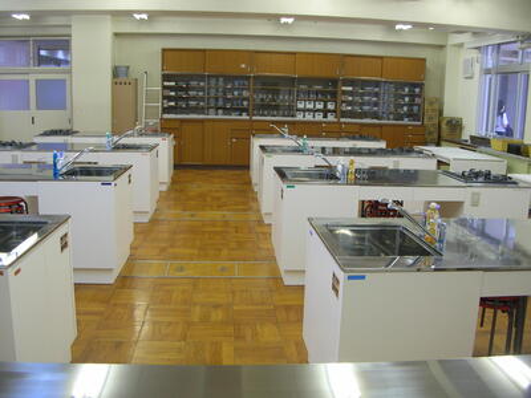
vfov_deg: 40.7
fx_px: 537
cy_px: 199
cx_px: 266
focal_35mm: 35
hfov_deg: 52.6
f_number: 2.8
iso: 50
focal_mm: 5.8
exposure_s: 1/13.6
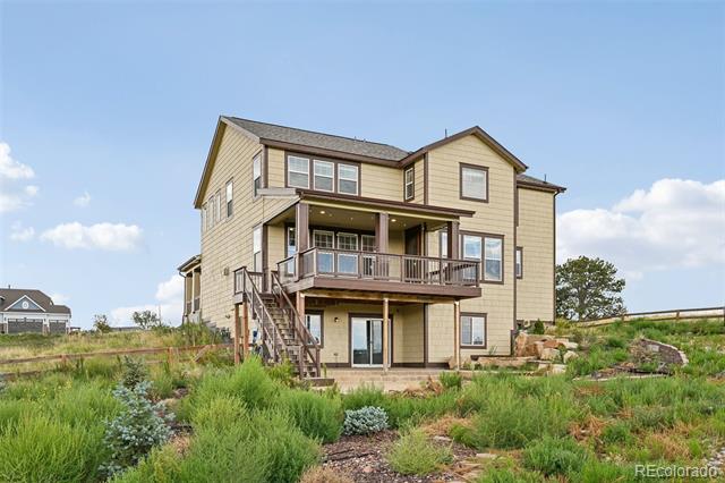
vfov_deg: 43.6
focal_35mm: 30
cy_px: 242
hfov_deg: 62.0
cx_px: 362
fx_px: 604
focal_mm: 30
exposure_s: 1/30
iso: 100
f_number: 9
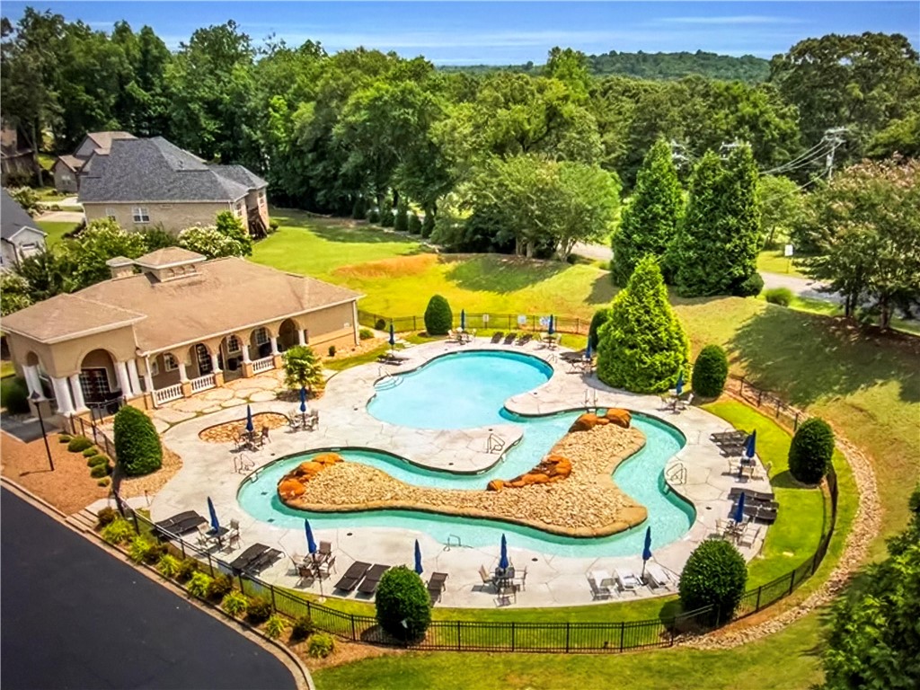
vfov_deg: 56.8
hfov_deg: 71.6
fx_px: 638
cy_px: 345
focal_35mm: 24
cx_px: 460
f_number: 2.2
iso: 160
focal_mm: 2.22
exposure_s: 1/99
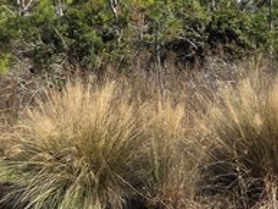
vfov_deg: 21.2
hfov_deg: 28.0
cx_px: 91
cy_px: 56
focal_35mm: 69
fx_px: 554
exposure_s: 1/2456
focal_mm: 2.2
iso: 50
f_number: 2.2
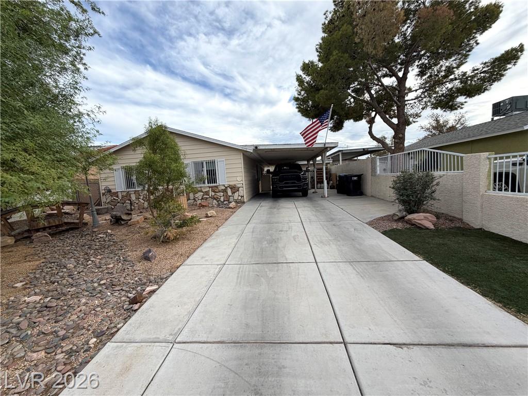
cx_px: 264
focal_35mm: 14
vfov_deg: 85.7
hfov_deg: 102.1
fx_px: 214
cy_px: 198
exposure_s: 1/694
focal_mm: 2.22
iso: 40
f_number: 2.2
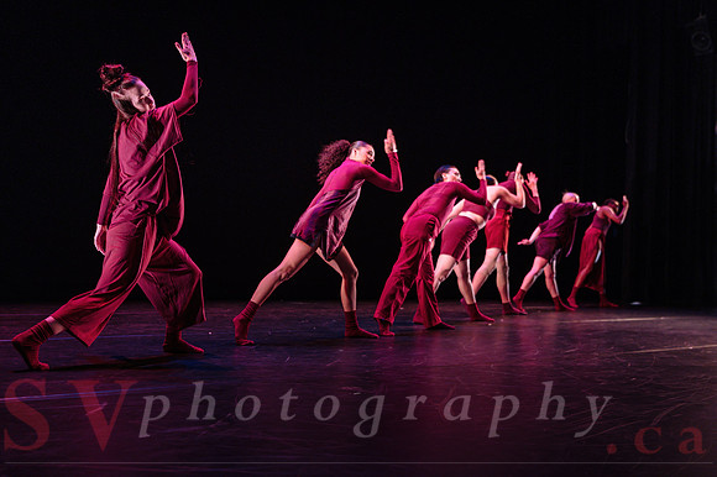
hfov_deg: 51.1
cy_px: 260
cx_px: 357
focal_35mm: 38
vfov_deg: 35.3
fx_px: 749
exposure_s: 1/200
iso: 2000
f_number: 2.8
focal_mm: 32
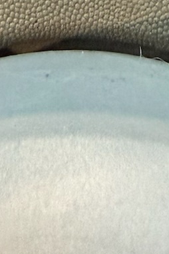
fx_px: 945
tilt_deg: -40.3
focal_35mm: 134
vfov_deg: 12.5
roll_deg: +0.1
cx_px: 90
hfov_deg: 10.2
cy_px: -322
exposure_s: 1/50
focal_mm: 2.22
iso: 500
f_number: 2.2
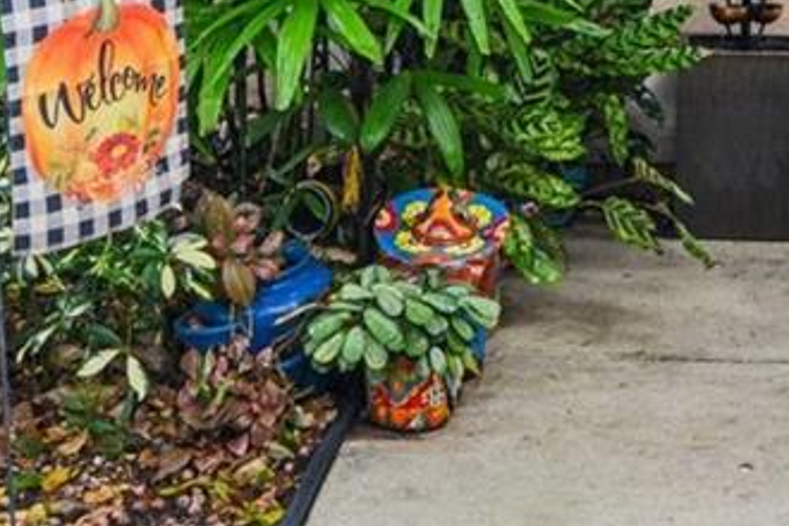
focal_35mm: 92
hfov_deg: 22.1
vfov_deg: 14.0
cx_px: 485
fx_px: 2016
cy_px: -256
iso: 200
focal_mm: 19
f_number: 8
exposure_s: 1/6
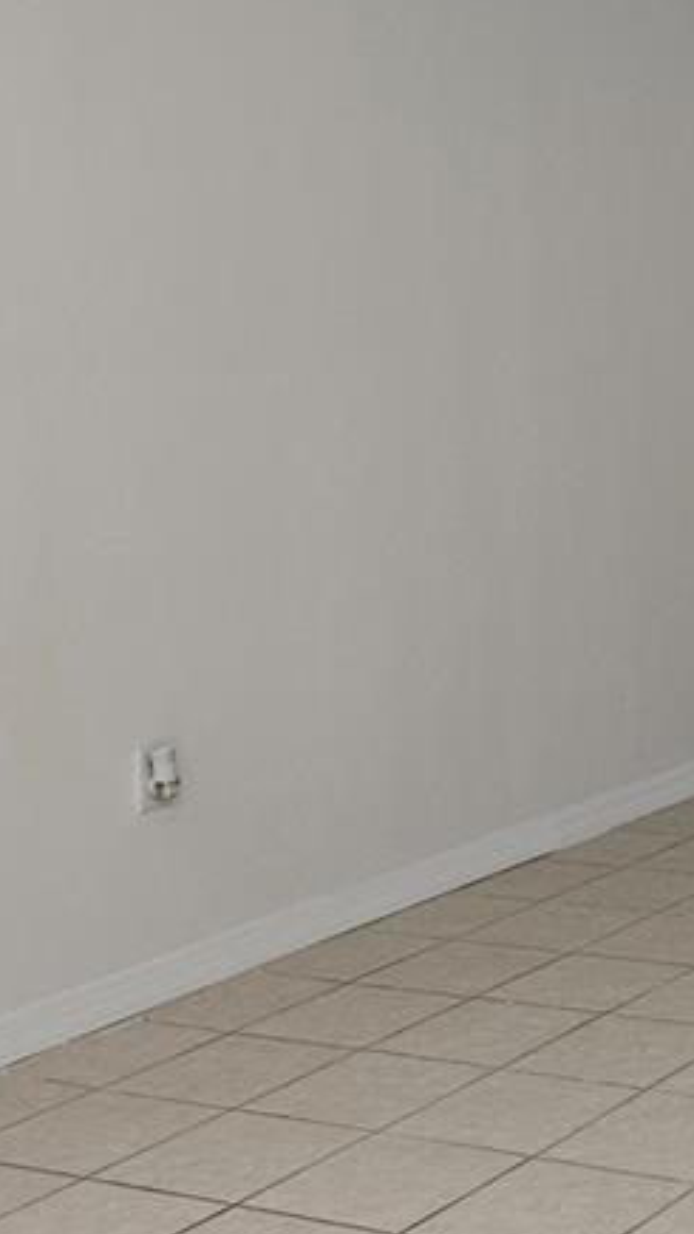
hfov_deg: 16.2
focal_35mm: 69
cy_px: 306
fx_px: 2259
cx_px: 997
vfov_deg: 30.1
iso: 160
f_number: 1.8
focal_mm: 5.4
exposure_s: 1/120
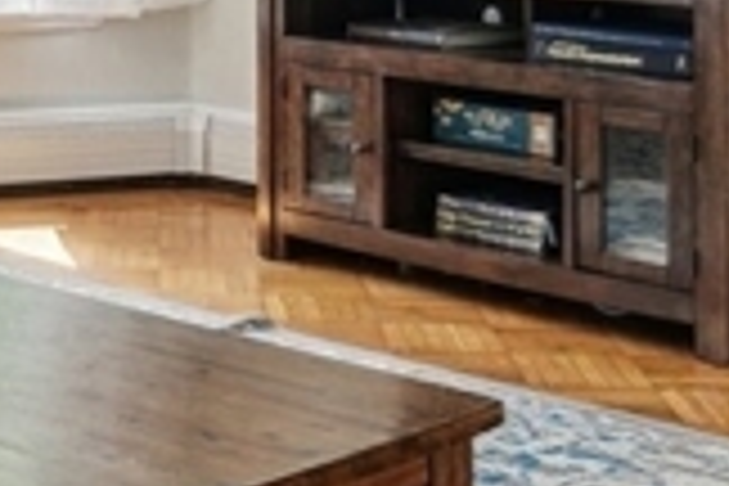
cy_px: -160
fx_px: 1924
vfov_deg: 13.8
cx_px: -72
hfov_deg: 20.5
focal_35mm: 95
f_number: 5.6
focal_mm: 10
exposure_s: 1/40
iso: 320
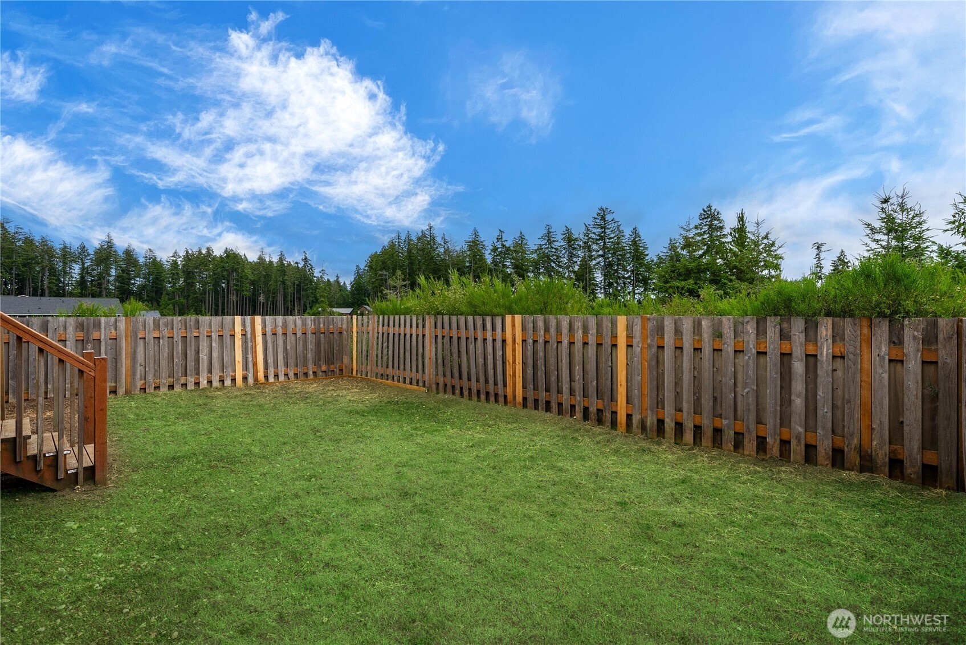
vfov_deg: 77.4
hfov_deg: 100.4
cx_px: 483
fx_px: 403
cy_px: 322
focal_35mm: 15
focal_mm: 15
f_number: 7.1
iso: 80
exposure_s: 1/160
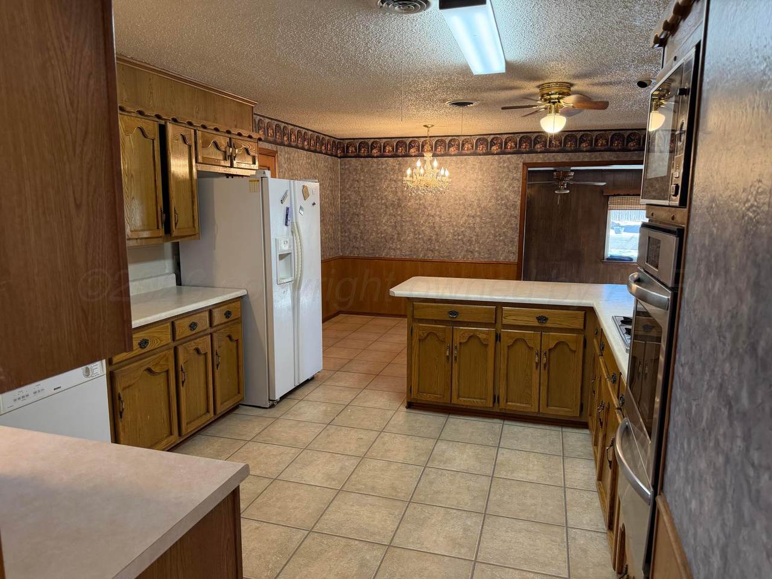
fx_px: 535
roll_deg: +0.1
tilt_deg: -9.0
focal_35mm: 24
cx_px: 386
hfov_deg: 71.6
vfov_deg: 56.8
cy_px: 290
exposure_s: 1/120
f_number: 1.78
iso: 400
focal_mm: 6.76
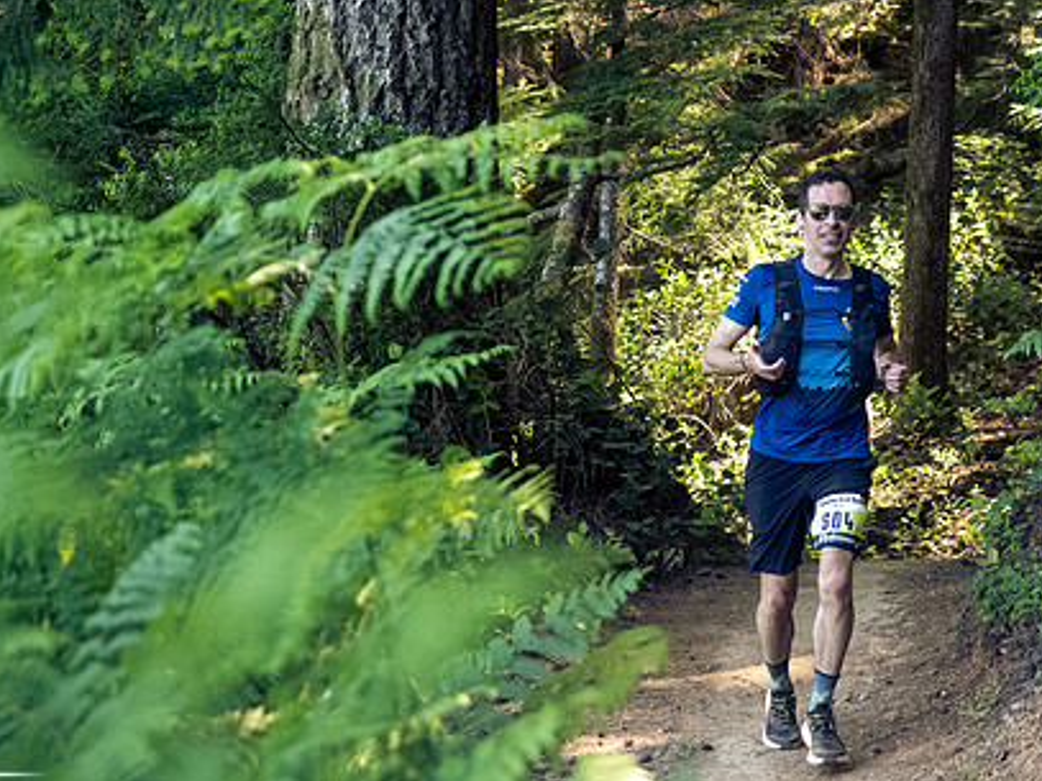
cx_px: 550
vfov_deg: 13.0
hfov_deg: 17.3
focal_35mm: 114
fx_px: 3431
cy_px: 493
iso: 5000
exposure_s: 1/1250
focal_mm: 40
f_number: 2.8
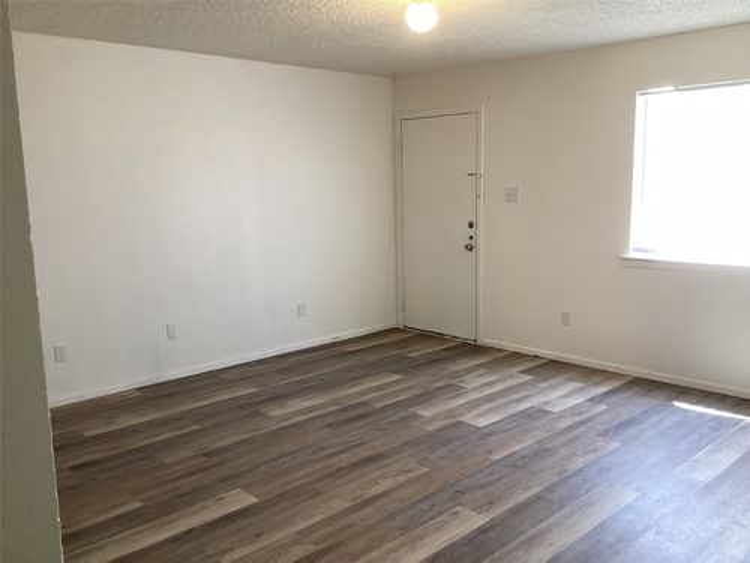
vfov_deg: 45.4
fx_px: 672
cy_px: 282
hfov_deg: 58.4
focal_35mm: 31
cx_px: 375
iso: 80
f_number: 2.4
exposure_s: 1/60
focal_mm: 3.3
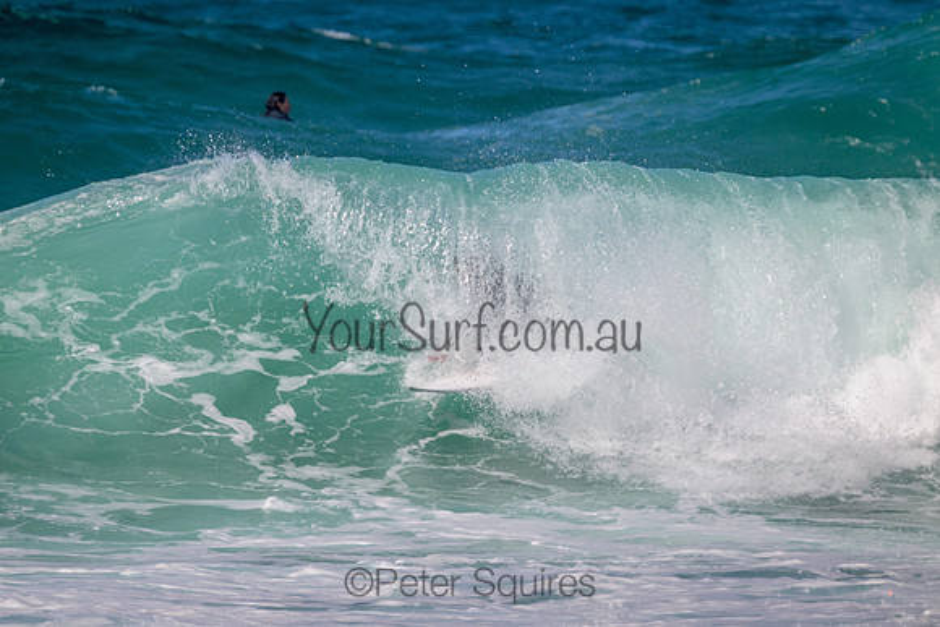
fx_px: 20893
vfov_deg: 1.7
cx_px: 470
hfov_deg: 2.6
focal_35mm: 800
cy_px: 314
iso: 500
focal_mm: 800
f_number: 11
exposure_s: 1/1600
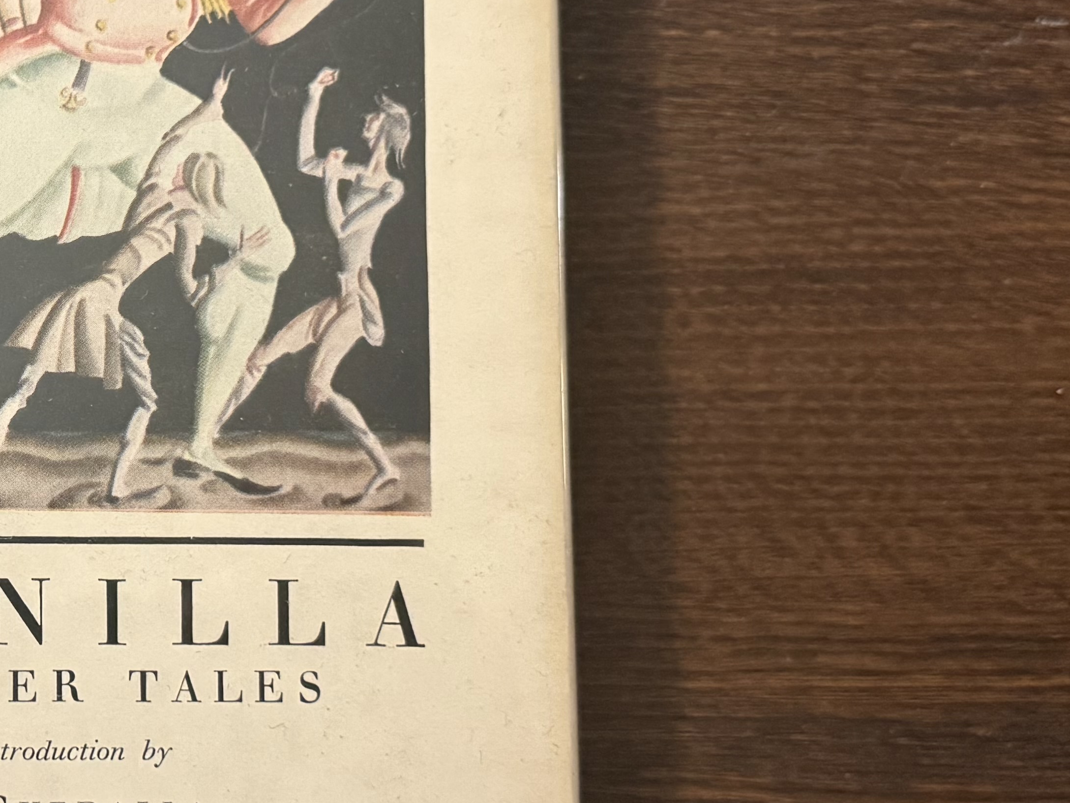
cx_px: -28
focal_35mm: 63
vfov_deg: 23.3
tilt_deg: -82.5
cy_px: 333
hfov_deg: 28.6
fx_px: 1947
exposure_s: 1/60
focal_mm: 6.76
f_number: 1.78
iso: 400
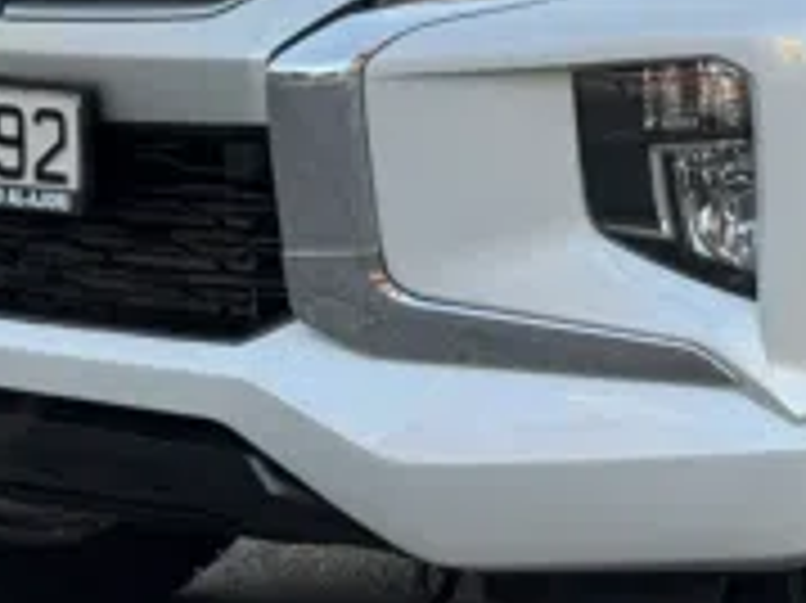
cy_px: -36
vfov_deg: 8.6
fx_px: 4002
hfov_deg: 11.4
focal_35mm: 172
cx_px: 820
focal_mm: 6.76
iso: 64
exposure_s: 1/289
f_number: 1.78
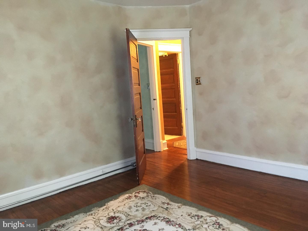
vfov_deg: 48.2
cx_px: 154
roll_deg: +3.3
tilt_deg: -8.4
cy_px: 116
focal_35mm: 29
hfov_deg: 61.7
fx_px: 258
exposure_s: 1/15
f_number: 2.2
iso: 250
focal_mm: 4.15
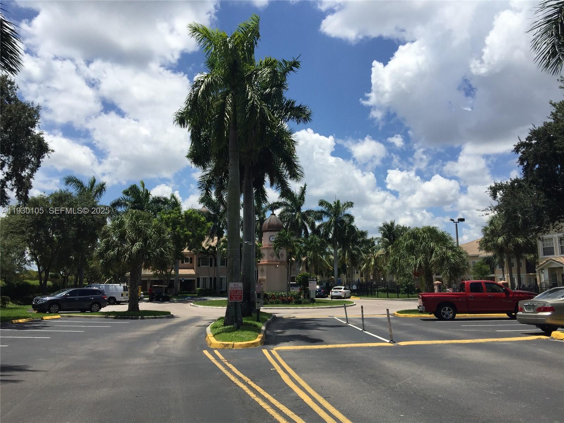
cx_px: 282
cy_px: 212
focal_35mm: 29
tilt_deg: +9.4
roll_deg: -0.8
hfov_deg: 61.7
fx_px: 472
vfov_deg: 48.2
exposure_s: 1/3300
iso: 32
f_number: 2.2
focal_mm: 4.15
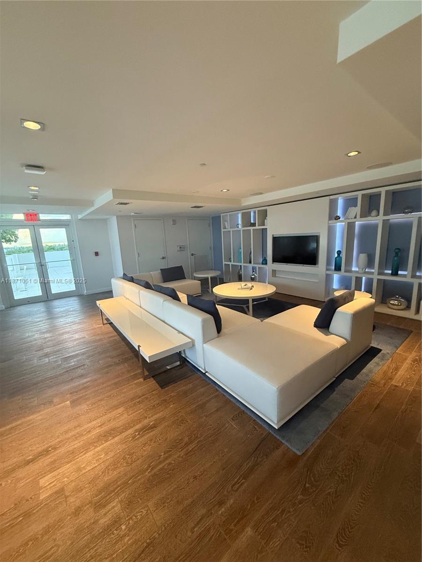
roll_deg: +1.6
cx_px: 211
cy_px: 281
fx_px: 228
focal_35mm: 14
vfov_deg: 102.1
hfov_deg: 85.7
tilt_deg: -12.4
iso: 500
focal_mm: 2.22
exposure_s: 1/60
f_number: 2.2
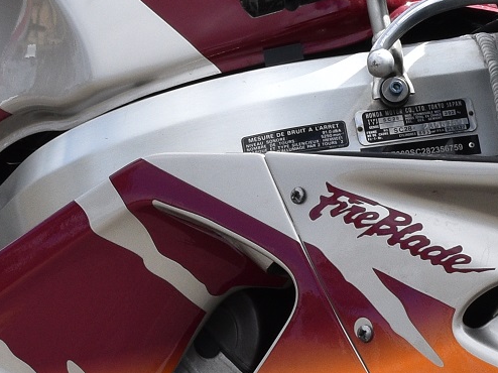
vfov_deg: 5.0
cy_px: 274
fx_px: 4285
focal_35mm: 298
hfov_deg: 6.7
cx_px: 232
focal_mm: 34
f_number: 10
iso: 200
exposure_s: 1/400
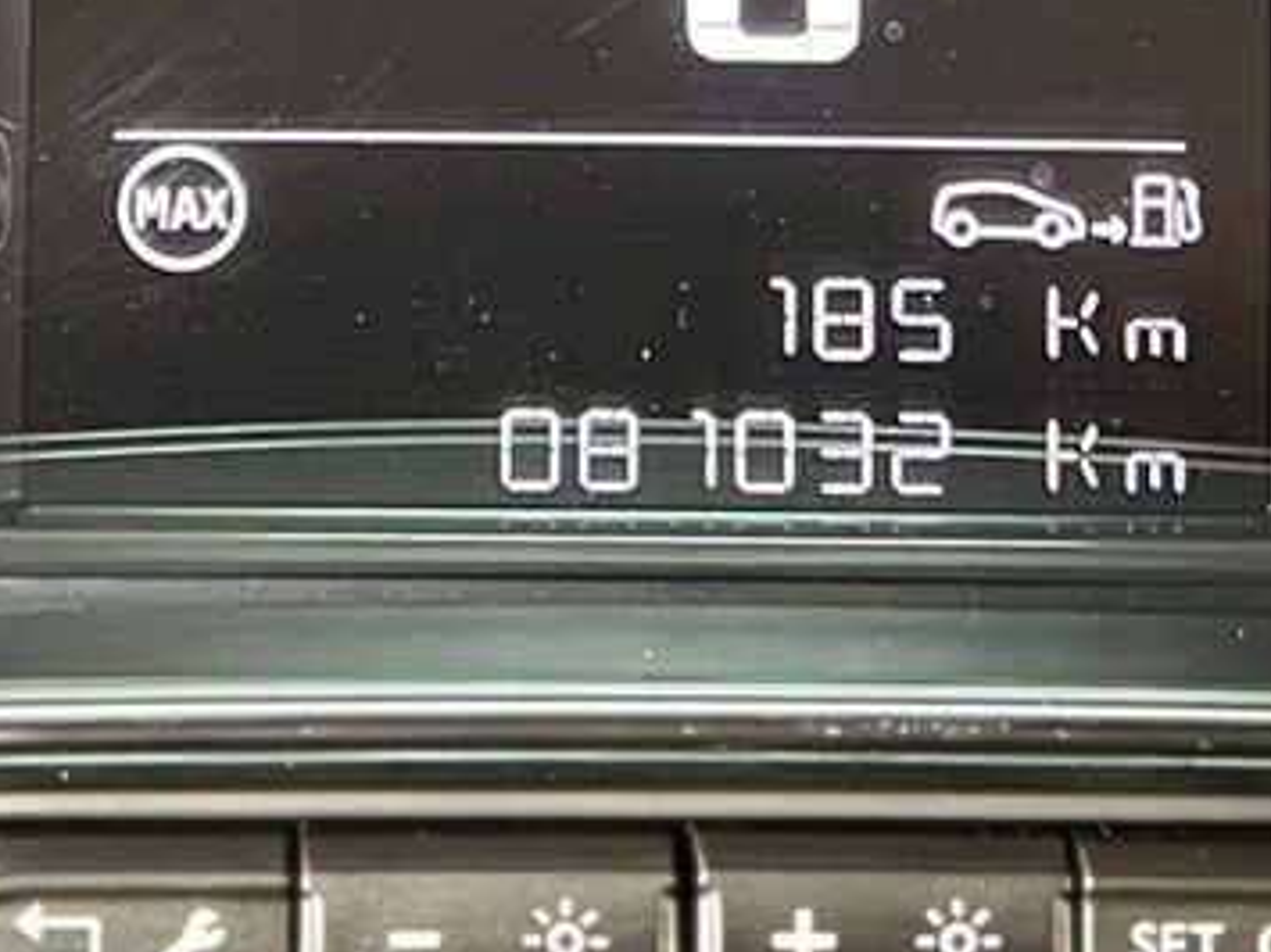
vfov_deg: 11.3
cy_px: -497
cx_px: 460
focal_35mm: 125
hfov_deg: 15.7
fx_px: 4588
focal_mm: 5.7
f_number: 1.5
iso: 500
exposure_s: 1/50
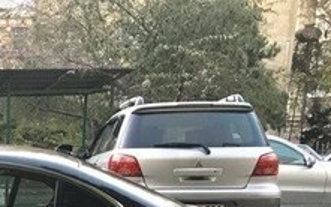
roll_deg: +0.3
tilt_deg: -15.5
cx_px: -124
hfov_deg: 20.2
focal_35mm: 92
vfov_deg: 13.2
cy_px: 334
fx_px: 830
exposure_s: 1/33
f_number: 2.2
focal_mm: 4.15
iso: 200
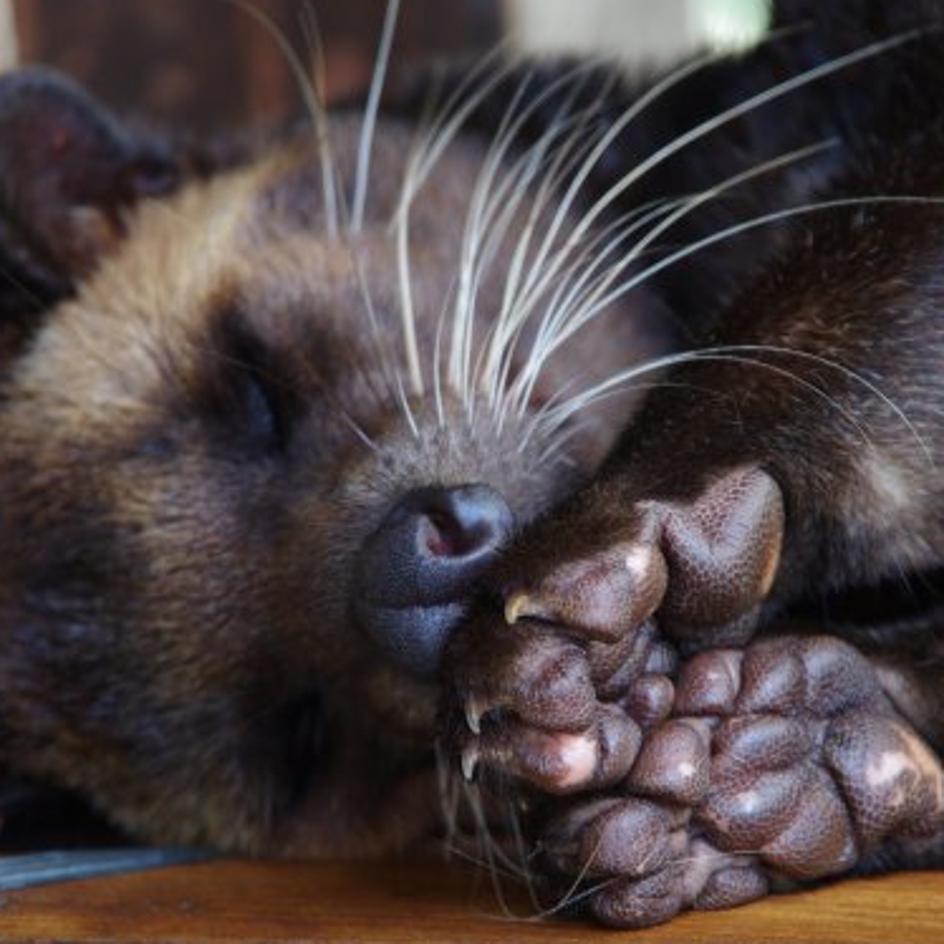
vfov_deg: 6.2
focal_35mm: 281
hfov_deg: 6.2
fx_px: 8660
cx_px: 495
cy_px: 478
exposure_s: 1/13
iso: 400
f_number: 5.6
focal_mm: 135
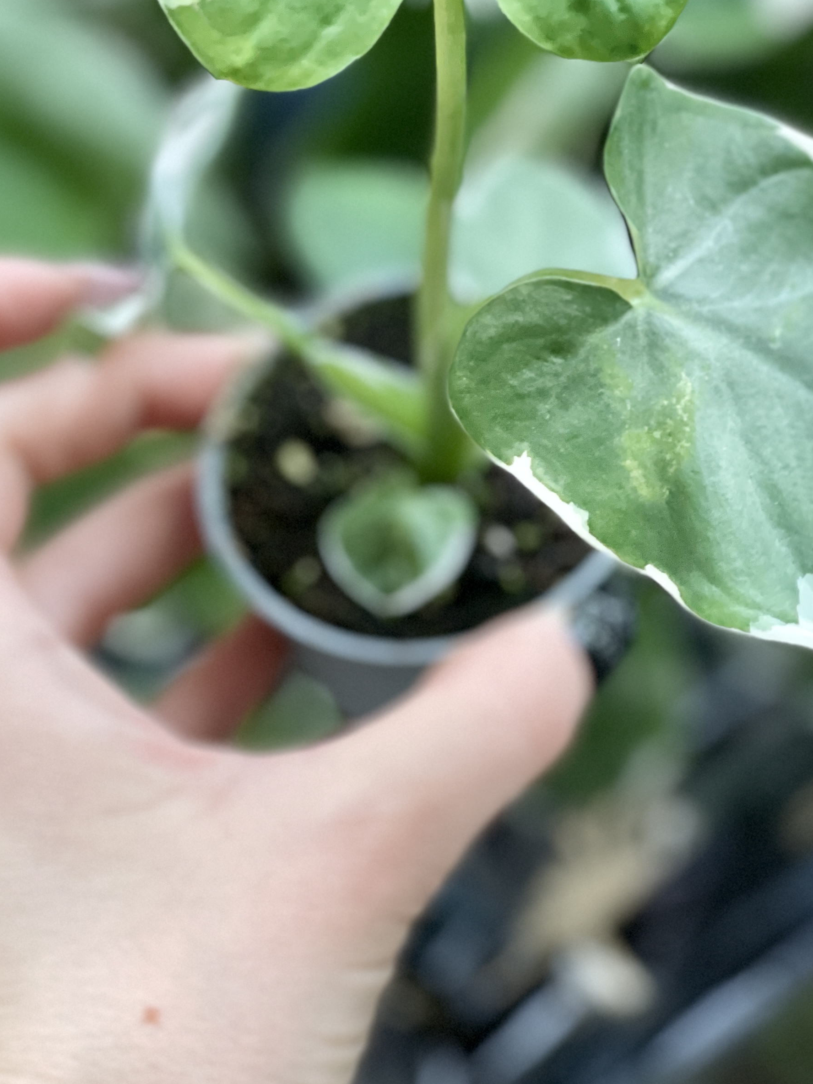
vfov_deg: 17.9
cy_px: 207
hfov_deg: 13.6
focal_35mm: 109
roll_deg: +2.4
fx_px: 3412
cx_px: 514
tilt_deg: -37.2
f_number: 2.2
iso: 200
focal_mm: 7.5
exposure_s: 1/121
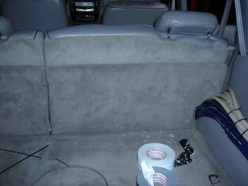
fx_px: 272
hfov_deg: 49.0
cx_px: 124
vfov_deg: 37.7
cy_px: 93
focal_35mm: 38
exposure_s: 1/60.1
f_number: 3.2
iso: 62
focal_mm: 6.3
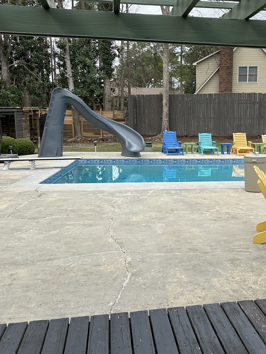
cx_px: 190
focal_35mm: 38
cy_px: 168
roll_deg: -1.9
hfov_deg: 37.0
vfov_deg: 49.0
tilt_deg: -7.6
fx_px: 389
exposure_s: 1/2252
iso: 80
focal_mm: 6.86
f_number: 1.78
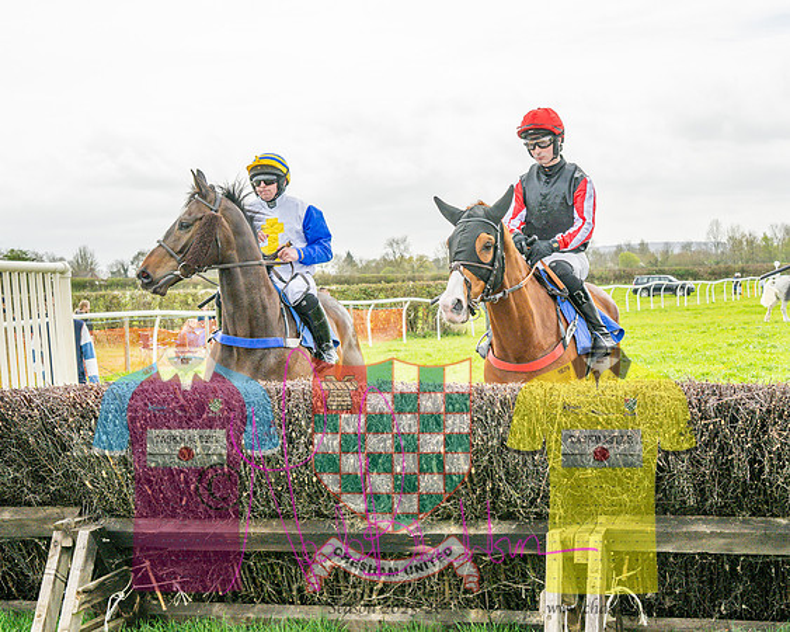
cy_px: 316
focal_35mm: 59
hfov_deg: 32.2
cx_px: 395
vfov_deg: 26.0
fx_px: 1369
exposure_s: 1/1600
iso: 400
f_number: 5
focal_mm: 35
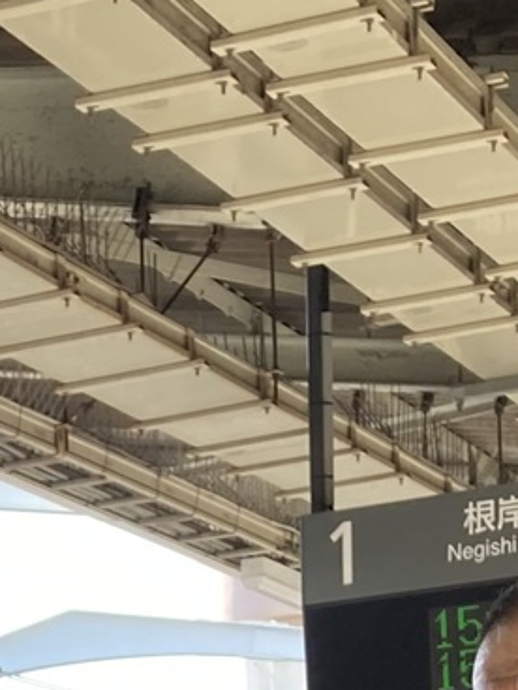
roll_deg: +3.7
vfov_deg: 11.2
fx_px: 2913
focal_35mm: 146
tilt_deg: -8.9
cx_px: -214
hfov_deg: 9.9
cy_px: 1697
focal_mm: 3.99
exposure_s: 1/137
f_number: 1.8
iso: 20
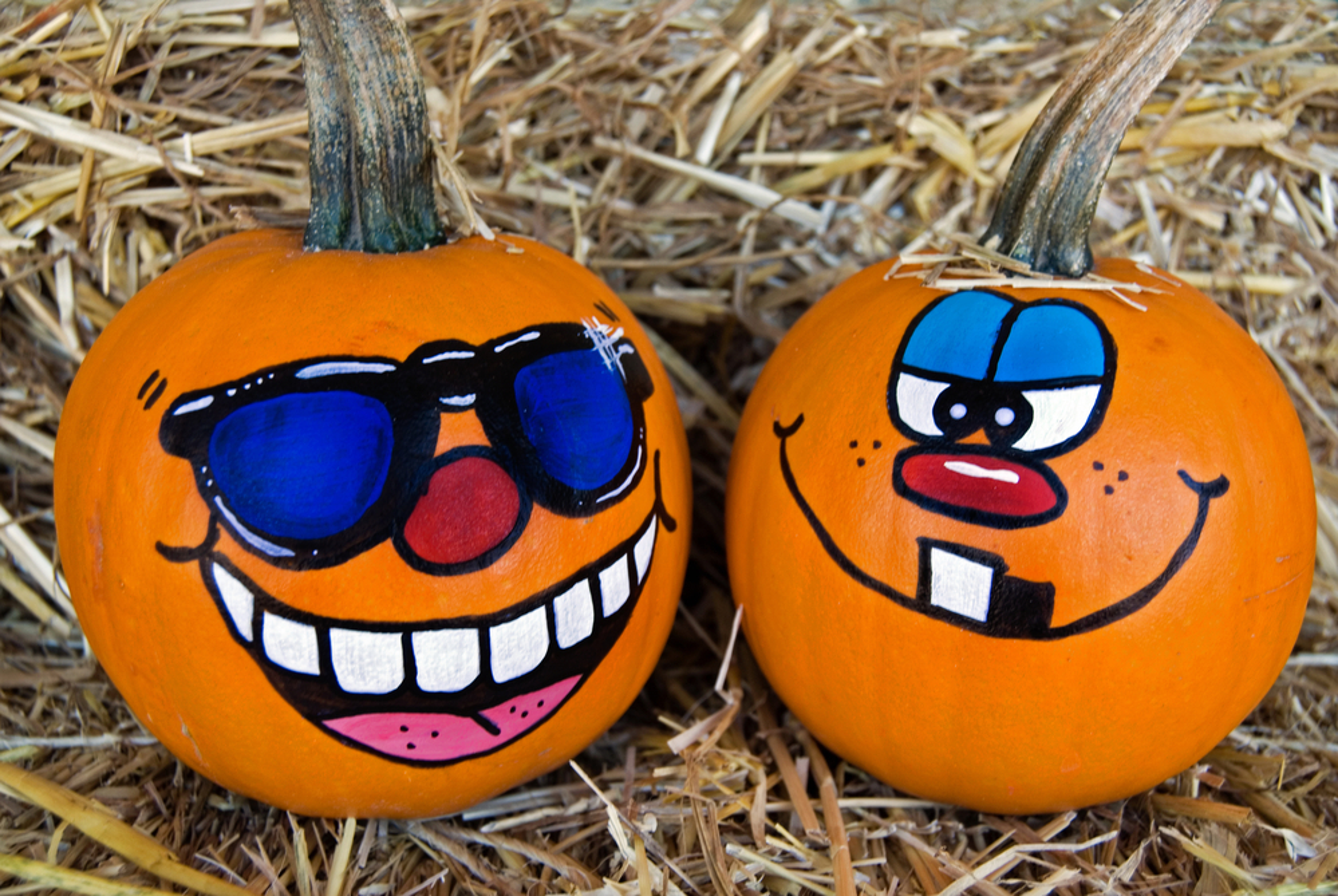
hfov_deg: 43.6
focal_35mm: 45
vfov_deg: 30.0
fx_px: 1675
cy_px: 448
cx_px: 669
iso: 100
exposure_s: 1/30
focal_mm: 30
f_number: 5.6
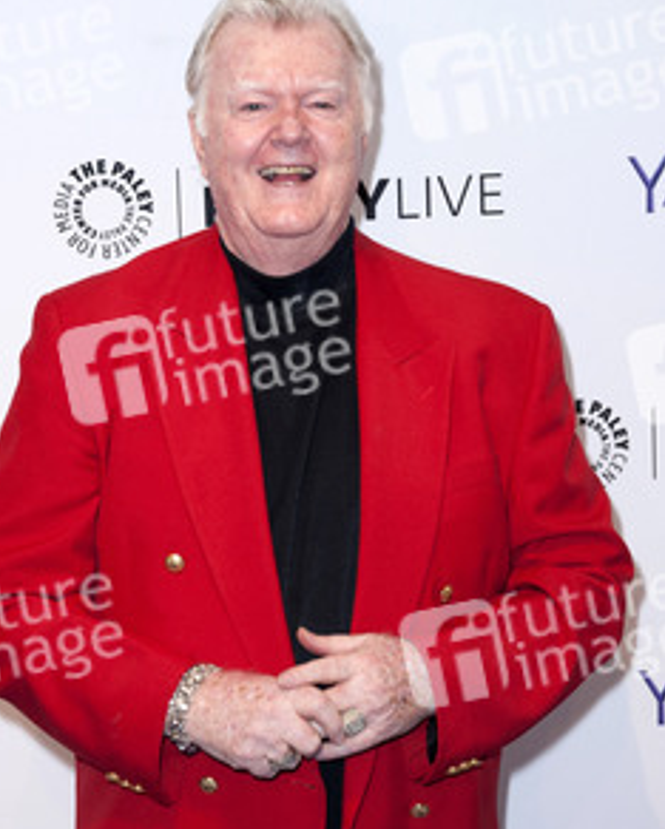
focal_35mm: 72
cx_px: 288
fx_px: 1769
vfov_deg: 26.3
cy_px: 500
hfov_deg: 21.3
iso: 500
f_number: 4
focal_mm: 56
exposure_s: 1/320
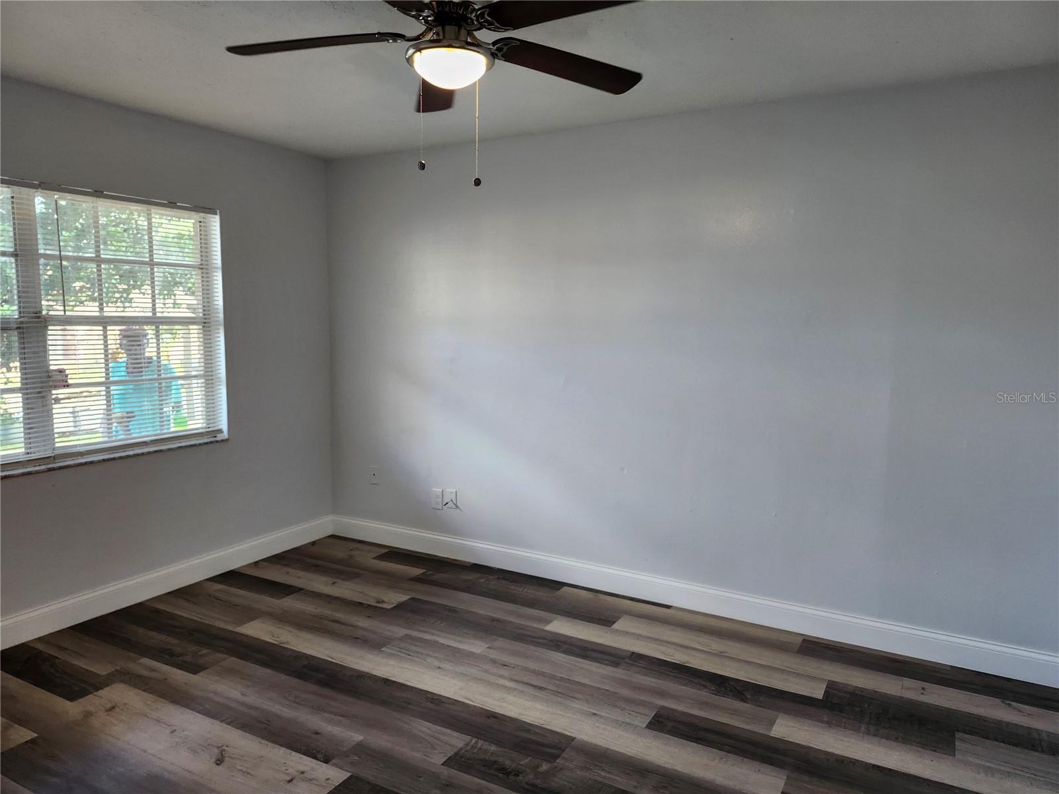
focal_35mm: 23
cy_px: 397
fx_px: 704
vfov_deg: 58.9
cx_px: 530
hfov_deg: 73.9
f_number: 1.8
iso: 200
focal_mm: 5.54
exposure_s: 1/180
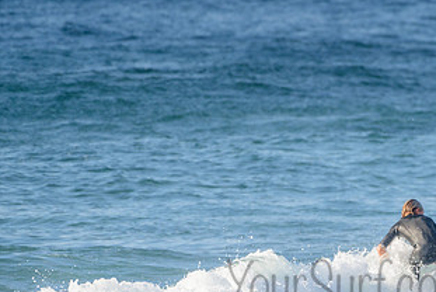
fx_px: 13844
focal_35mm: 1142
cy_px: 275
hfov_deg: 1.8
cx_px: 381
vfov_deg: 1.2
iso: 250
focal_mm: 500
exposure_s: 1/1250
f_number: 5.6
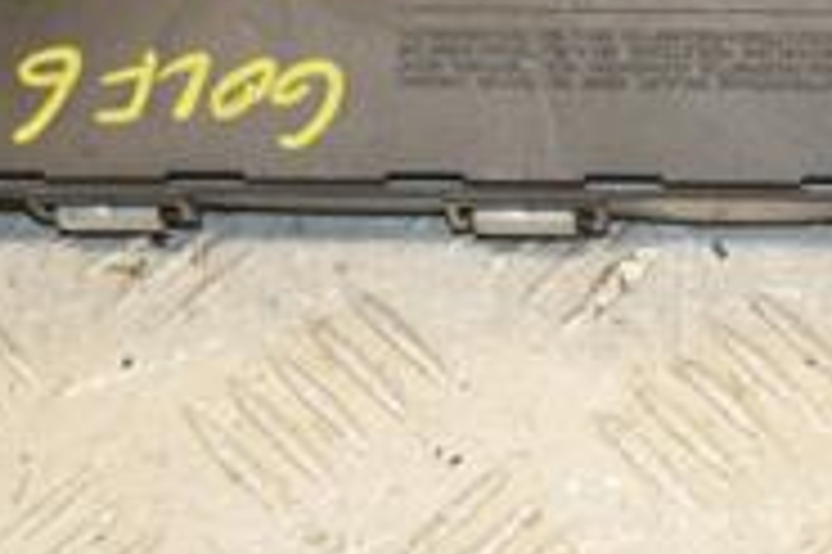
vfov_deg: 7.9
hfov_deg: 11.9
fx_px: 3940
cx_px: 890
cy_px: -180
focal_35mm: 171
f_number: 7.1
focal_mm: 35
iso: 800
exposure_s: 1/200
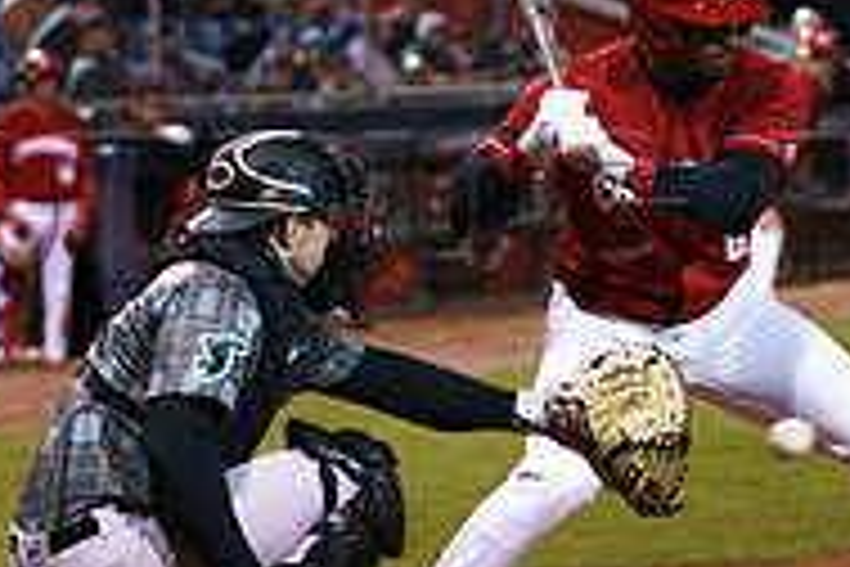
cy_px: 164
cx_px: 445
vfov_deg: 4.3
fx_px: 7531
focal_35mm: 319
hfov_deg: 6.5
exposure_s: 1/1250
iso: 2000
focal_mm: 104
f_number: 2.8
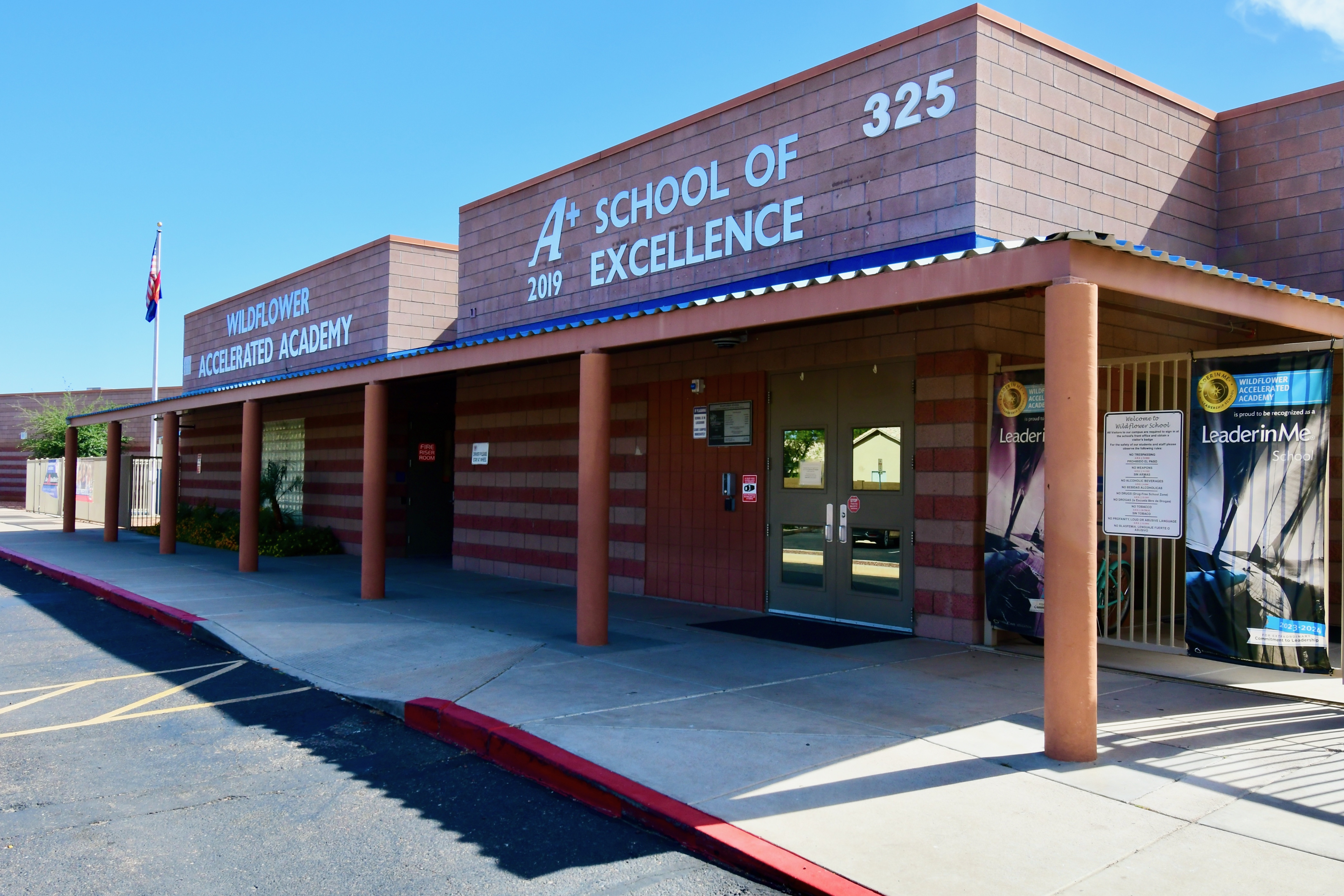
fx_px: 1120
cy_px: 448
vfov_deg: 43.6
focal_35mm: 30
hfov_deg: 61.9
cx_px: 672
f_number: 13
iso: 400
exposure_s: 1/250
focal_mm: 20
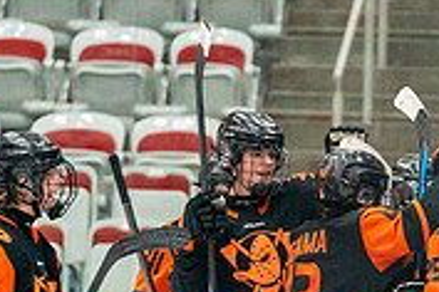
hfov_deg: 4.1
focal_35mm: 497
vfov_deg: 2.8
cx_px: 364
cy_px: 322
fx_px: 6060
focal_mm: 137
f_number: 2.8
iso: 3200
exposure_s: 1/1250
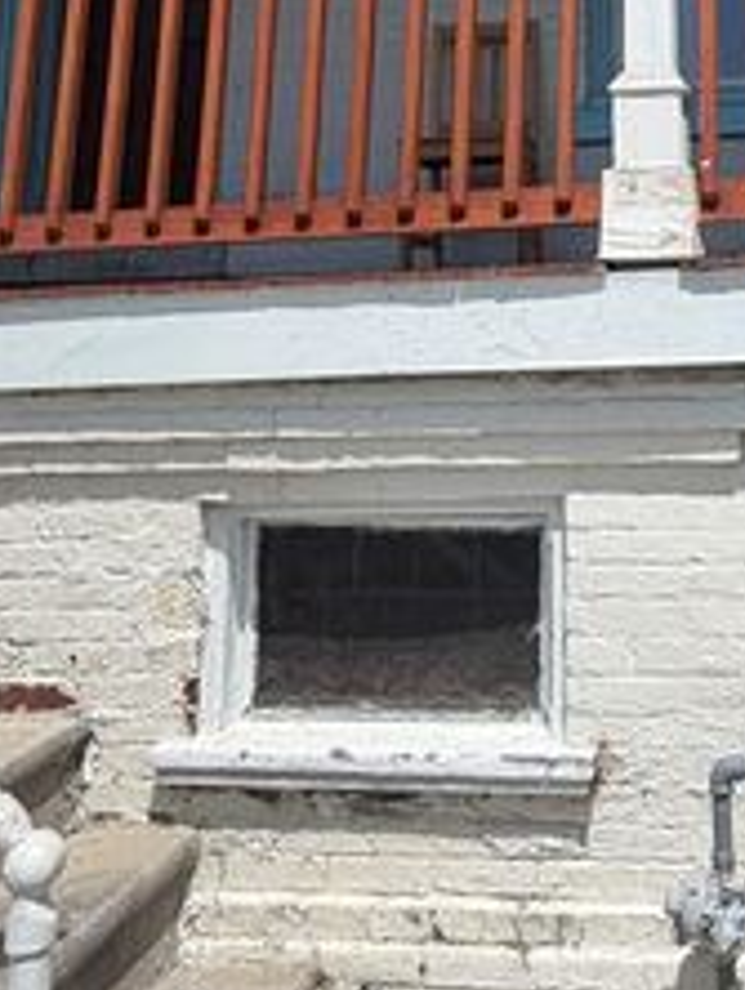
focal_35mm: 42
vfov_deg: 40.8
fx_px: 1203
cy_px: 74
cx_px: 718
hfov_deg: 32.1
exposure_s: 1/1033
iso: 20
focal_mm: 2.22
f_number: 2.2
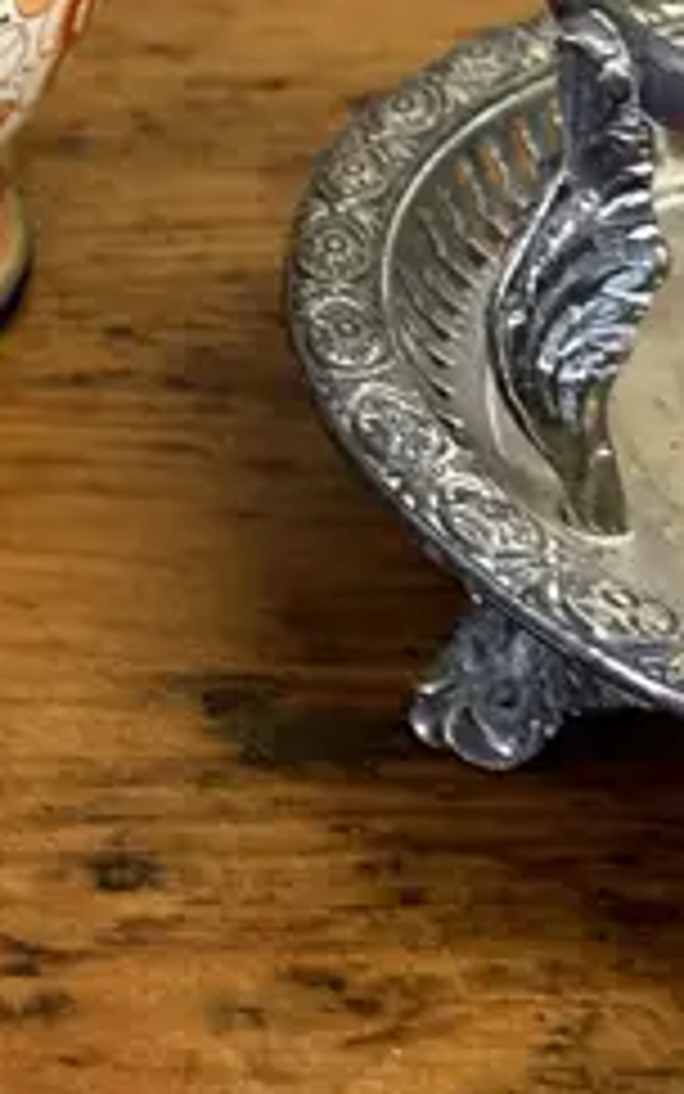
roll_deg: +1.6
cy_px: 5
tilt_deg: -27.8
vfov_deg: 18.9
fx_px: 3189
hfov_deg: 12.0
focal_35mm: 107
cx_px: -158
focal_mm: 6.86
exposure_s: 1/50
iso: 200
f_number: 1.78
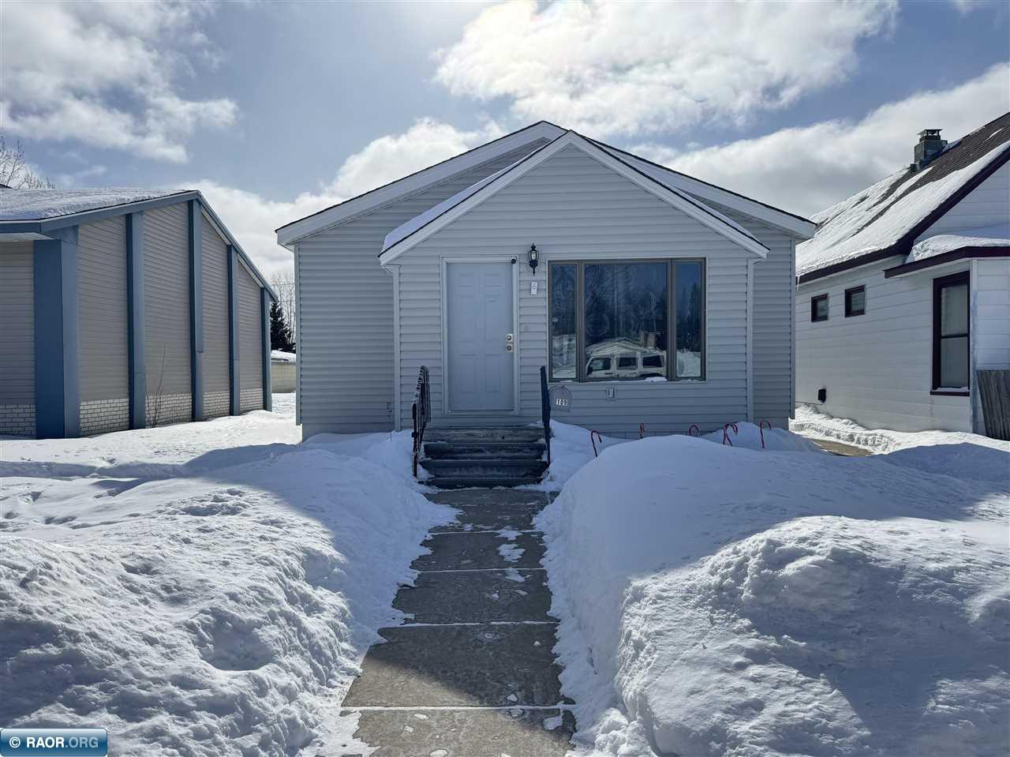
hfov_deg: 71.6
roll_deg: +0.3
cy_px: 378
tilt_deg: +1.4
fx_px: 700
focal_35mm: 24
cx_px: 505
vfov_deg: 56.8
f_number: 1.78
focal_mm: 6.76
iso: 80
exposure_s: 1/4950
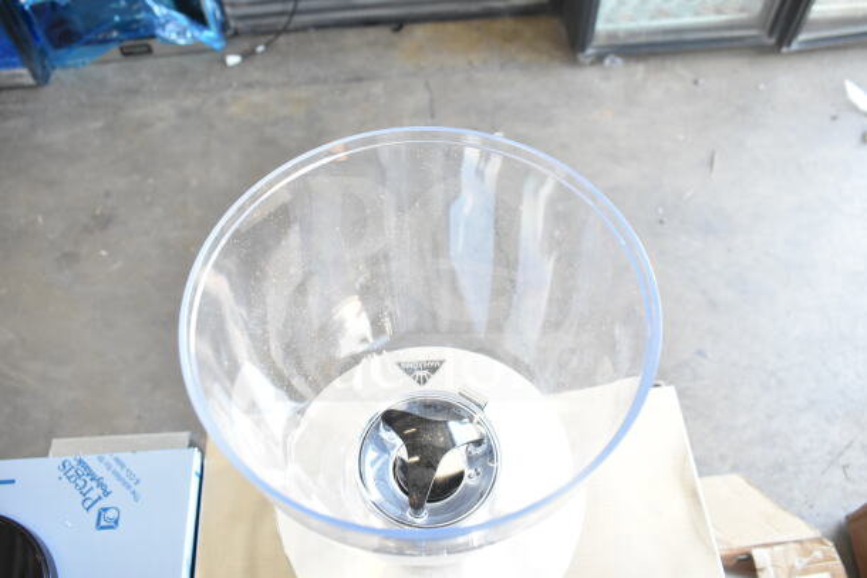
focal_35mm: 32
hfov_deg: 59.5
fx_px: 759
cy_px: 289
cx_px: 434
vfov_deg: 41.7
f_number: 5.6
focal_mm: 21
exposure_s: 1/125
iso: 1600
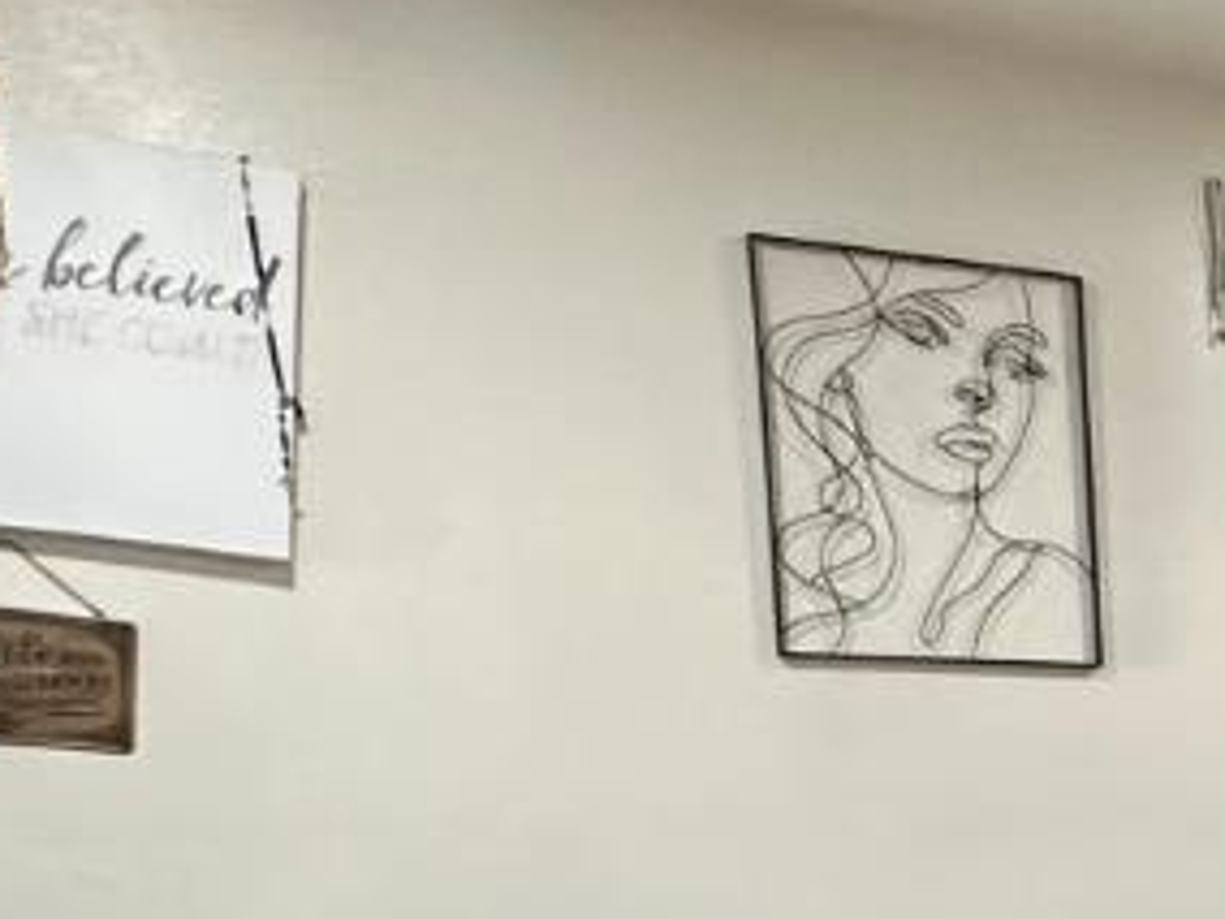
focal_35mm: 74
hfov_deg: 19.1
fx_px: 2619
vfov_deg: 18.6
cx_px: 2282
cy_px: 1158
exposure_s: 1/60
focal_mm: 2.22
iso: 250
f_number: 2.2
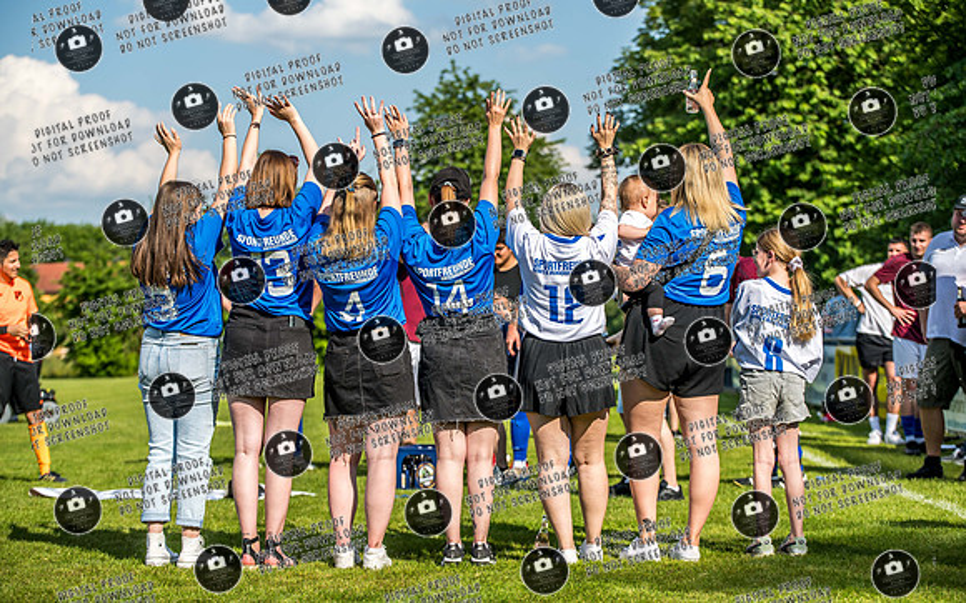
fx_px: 2370
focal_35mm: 90
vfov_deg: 14.5
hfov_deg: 23.0
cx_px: 492
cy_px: 271
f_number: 3.5
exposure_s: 1/1600
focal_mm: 85
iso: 100
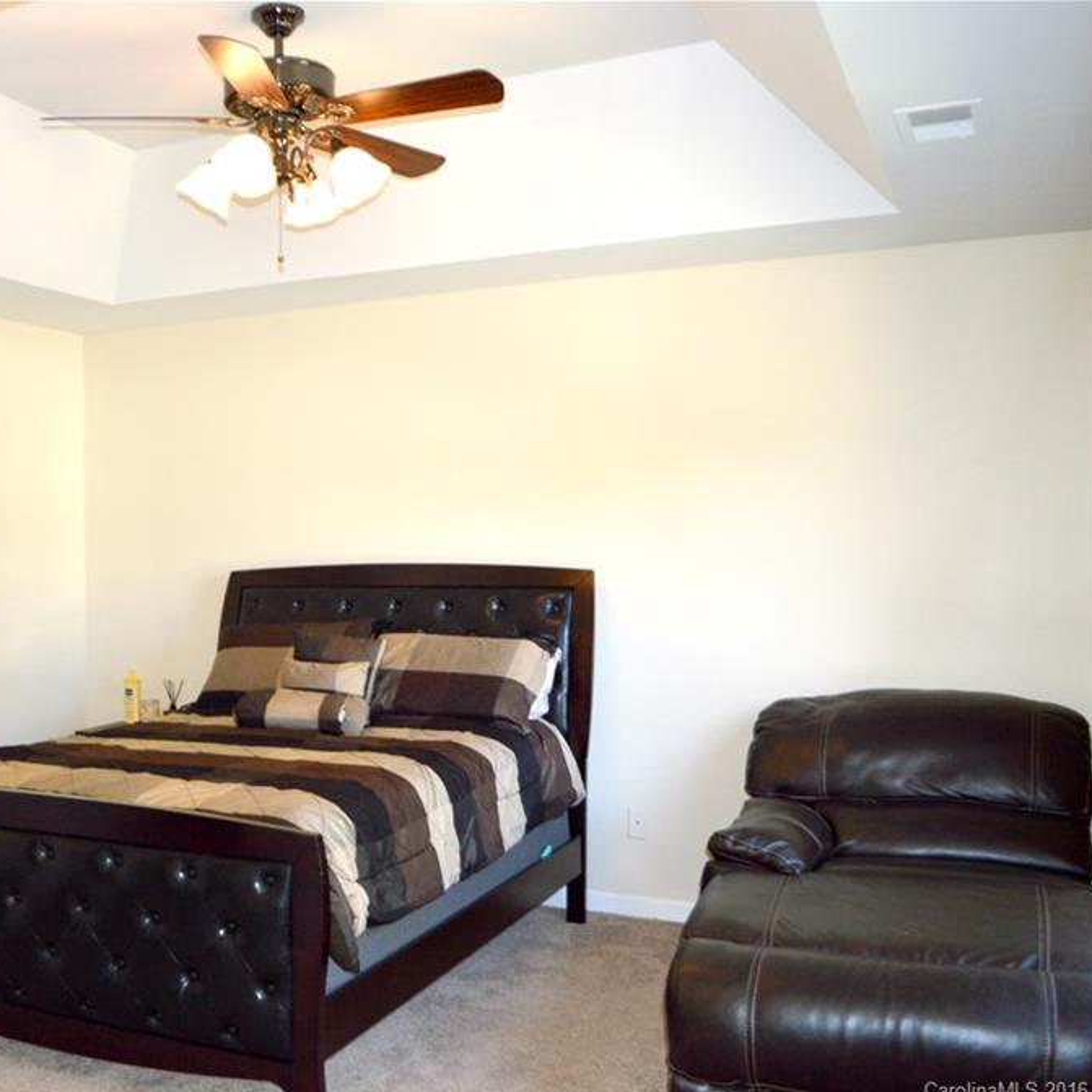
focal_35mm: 35
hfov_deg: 45.5
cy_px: 552
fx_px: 1249
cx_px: 267
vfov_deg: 47.2
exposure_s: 1/160
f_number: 3.5
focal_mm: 18
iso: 400
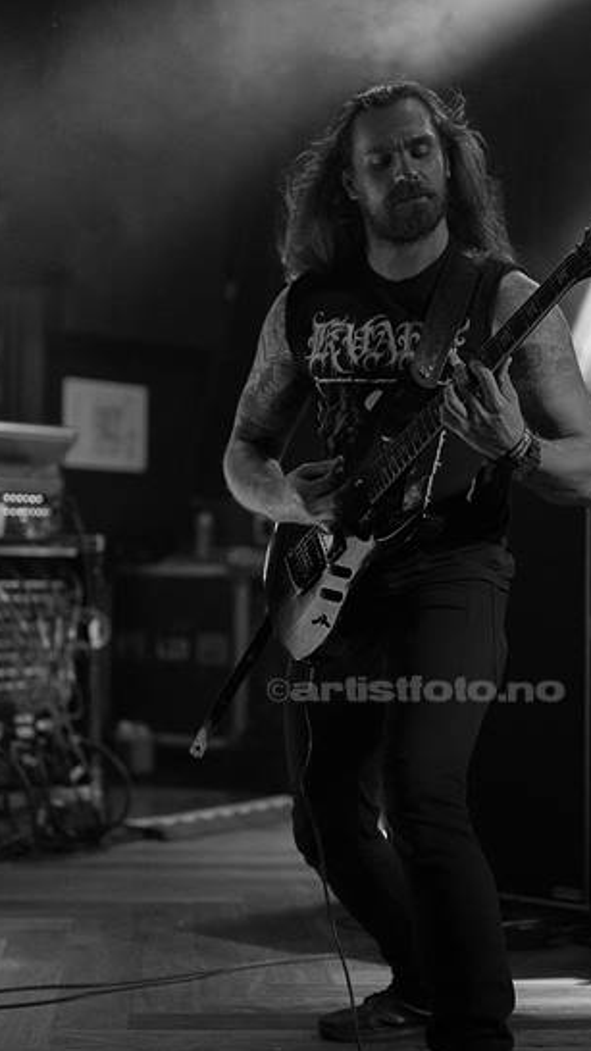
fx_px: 1923
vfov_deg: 30.6
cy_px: 551
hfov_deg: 17.5
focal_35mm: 69
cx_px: 280
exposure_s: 1/400
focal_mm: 50
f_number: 1.8
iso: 3200
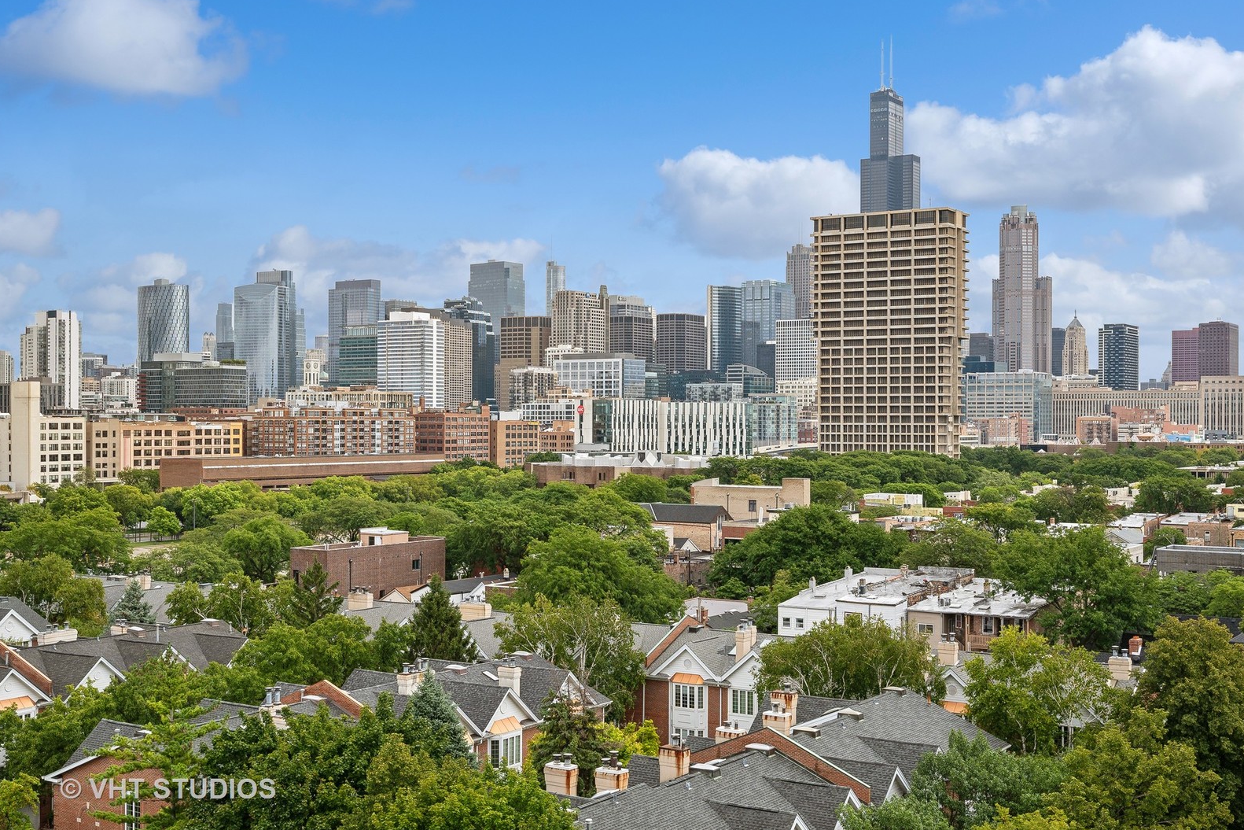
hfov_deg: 45.4
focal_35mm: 43
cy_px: 408
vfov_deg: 31.2
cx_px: 629
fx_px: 1486
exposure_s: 1/180
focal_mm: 28
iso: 200
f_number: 9.5
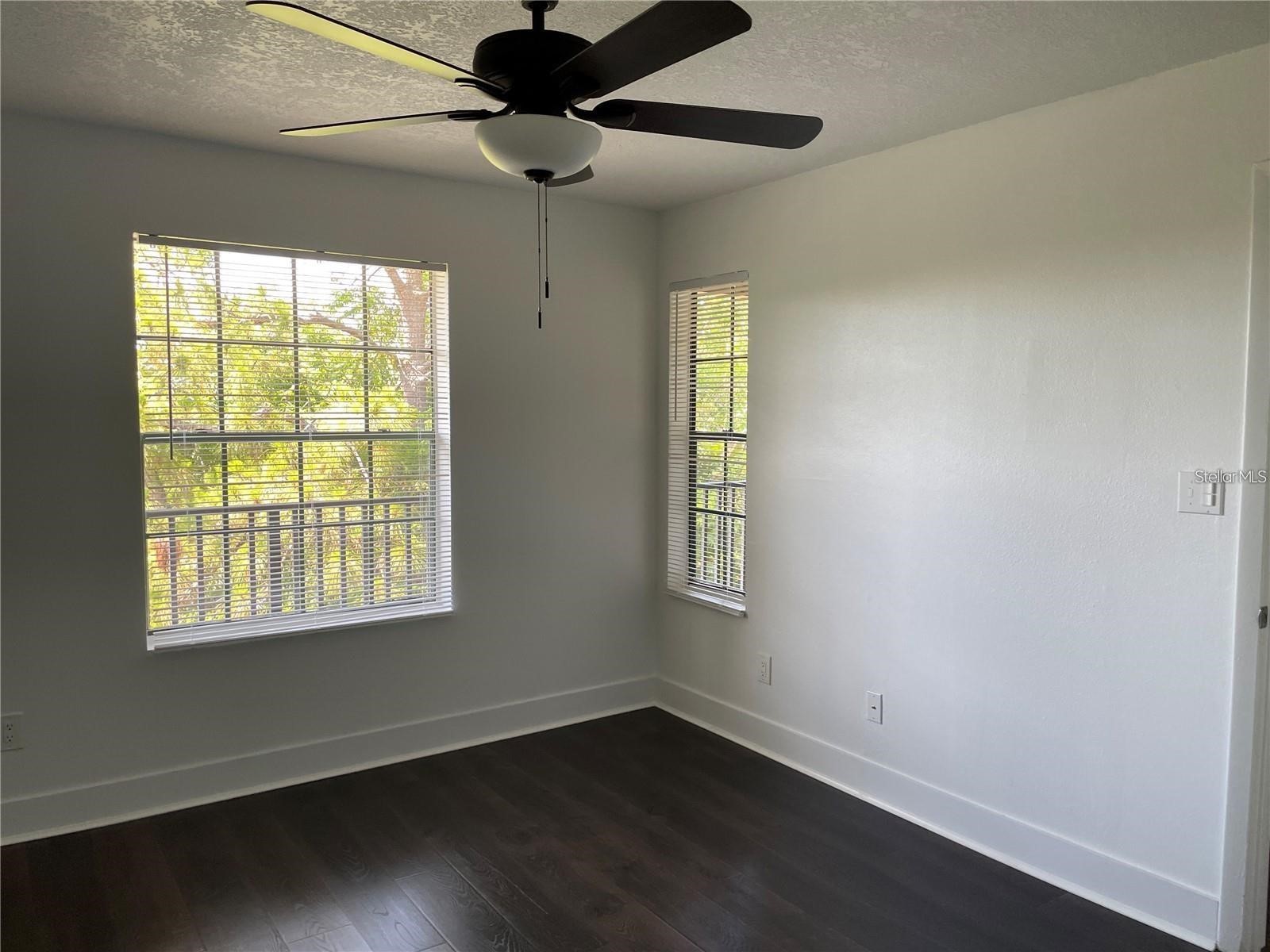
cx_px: 635
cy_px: 476
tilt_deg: -3.9
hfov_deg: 67.3
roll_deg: -0.4
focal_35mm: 26
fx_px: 954
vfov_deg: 53.1
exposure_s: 1/121
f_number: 1.6
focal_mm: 4.2
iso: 80
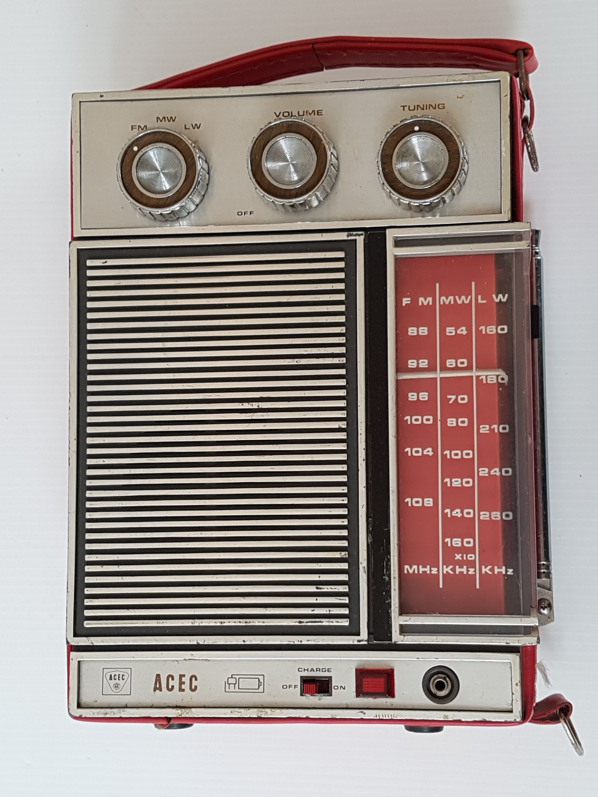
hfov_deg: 53.1
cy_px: 398
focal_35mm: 26
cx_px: 299
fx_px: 599
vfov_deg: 67.3
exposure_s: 1/50
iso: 80
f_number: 1.7
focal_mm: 4.2
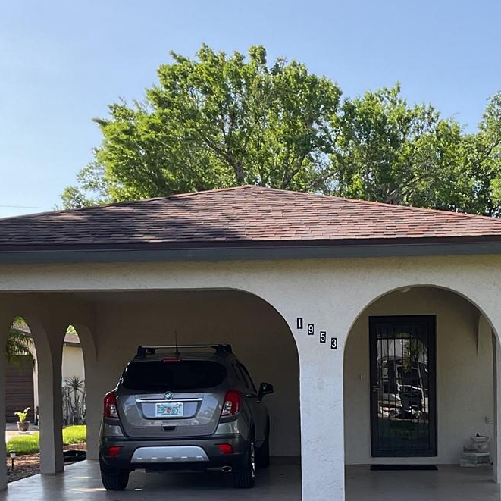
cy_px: 419
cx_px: 341
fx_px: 1015
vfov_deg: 27.0
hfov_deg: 27.5
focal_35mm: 62
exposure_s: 1/419
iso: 16
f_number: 1.8
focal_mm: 3
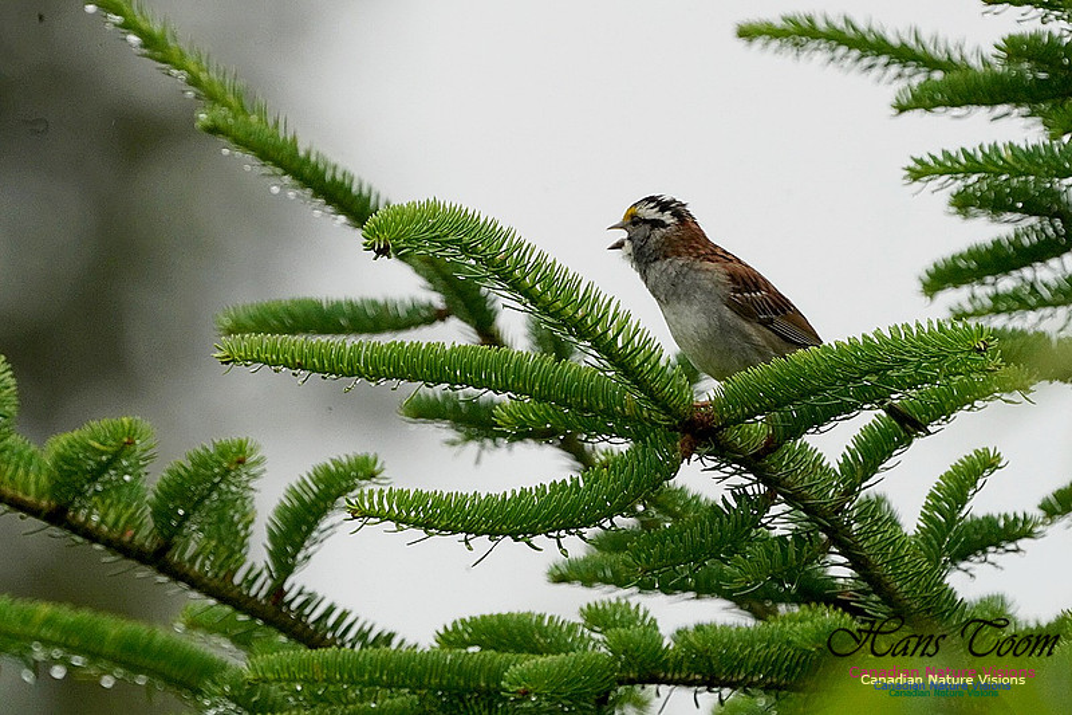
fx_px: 35724
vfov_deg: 1.1
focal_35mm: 1200
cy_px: 358
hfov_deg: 1.7
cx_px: 536
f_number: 16
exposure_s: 1/500
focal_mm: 1200
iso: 6400
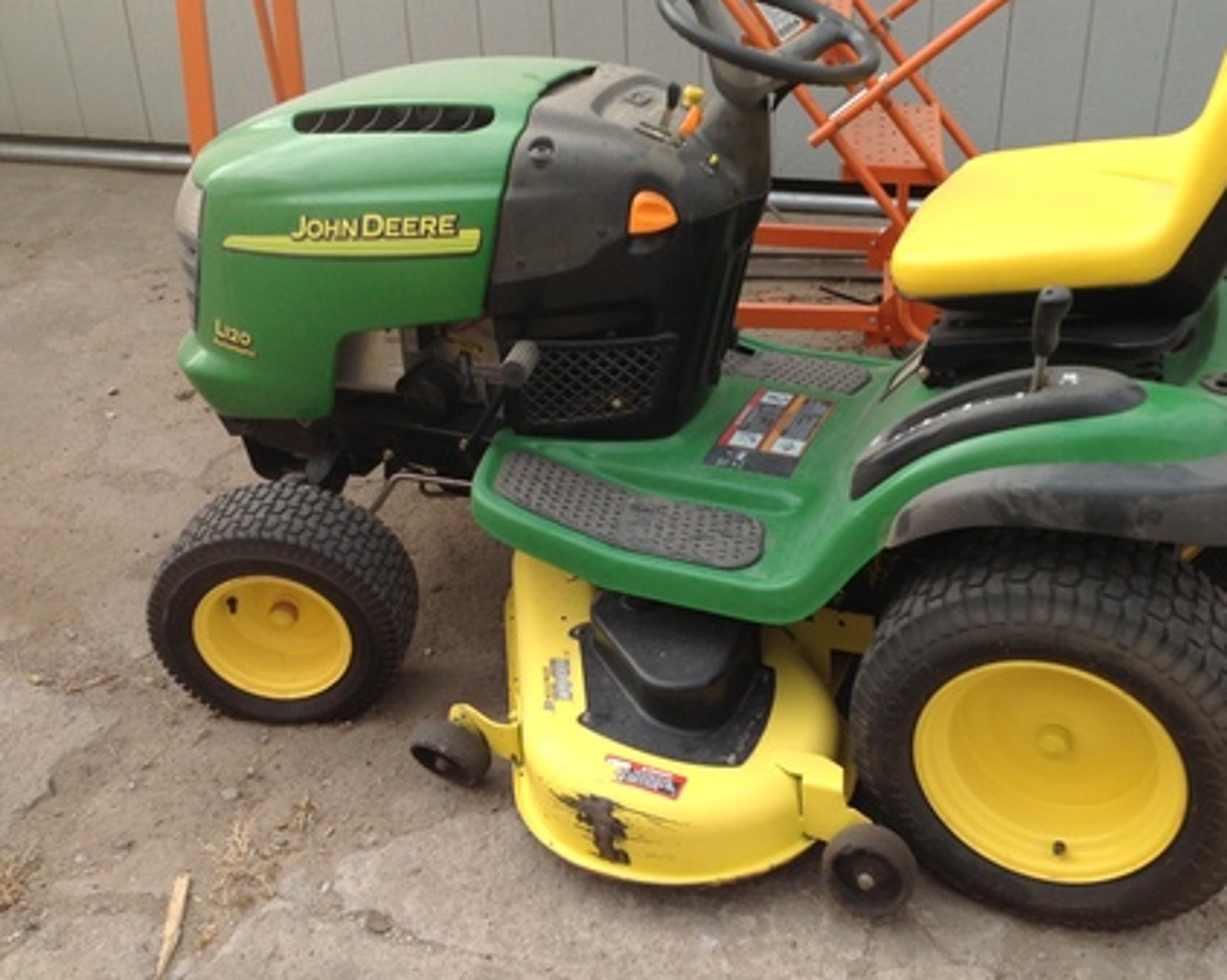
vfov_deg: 34.1
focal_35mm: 44
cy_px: 459
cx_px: 736
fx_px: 1597
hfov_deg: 41.8
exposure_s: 1/530
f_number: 2.4
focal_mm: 4.28
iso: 50
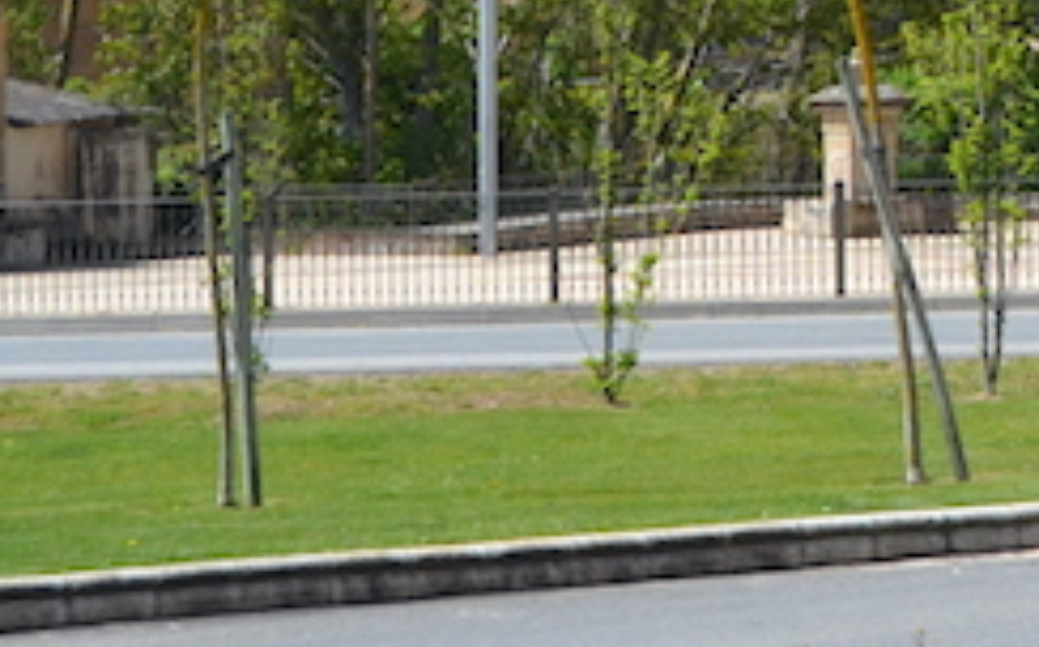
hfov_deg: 11.9
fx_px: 4724
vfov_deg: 7.7
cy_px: -258
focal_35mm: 167
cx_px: 1622
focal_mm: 26
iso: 400
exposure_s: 1/1600
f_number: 5.6
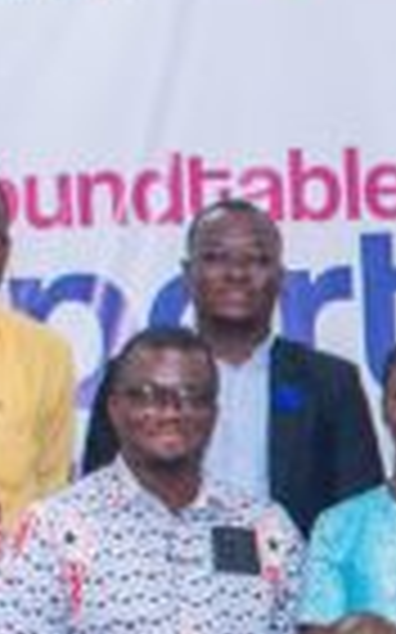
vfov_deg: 9.6
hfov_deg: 5.7
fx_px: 3734
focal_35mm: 216
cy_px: 724
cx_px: 1188
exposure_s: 1/100
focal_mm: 26
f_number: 5.6
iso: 1250
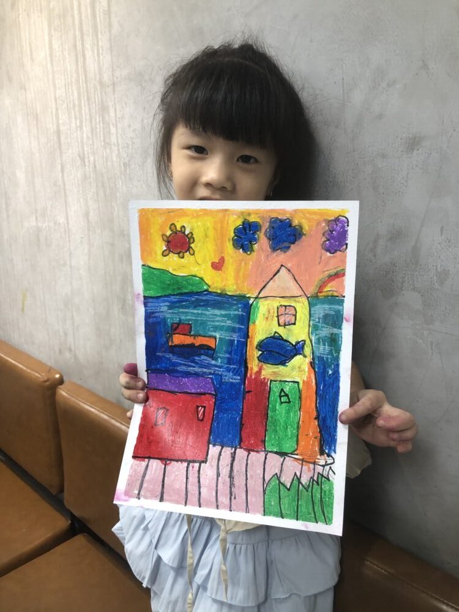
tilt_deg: -14.1
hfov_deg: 49.7
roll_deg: -0.6
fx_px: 495
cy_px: 306
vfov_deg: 63.4
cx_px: 230
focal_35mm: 28
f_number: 1.8
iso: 80
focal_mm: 3.99
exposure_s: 1/100
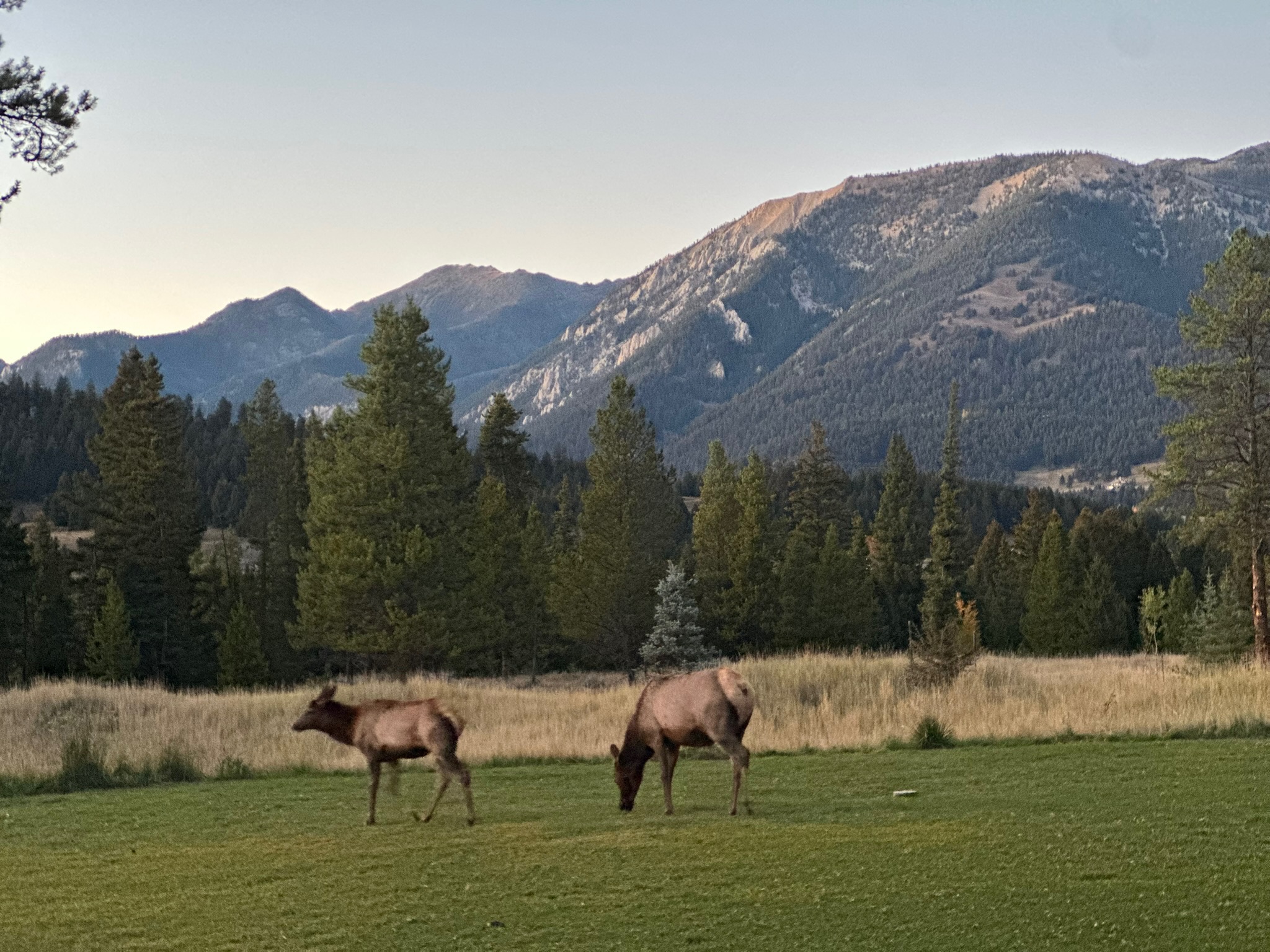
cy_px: 476
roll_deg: +1.5
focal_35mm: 77
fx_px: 2825
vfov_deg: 19.1
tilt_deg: +3.4
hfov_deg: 25.3
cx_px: 635
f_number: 2.8
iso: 640
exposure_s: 1/15
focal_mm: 9
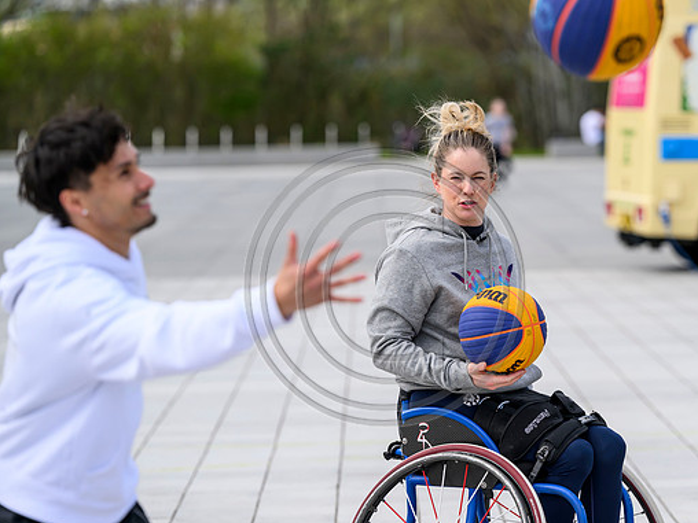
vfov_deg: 8.3
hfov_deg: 11.0
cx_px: 452
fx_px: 3609
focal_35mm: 179
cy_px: 287
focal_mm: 140
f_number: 3.5
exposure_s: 1/2500
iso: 400
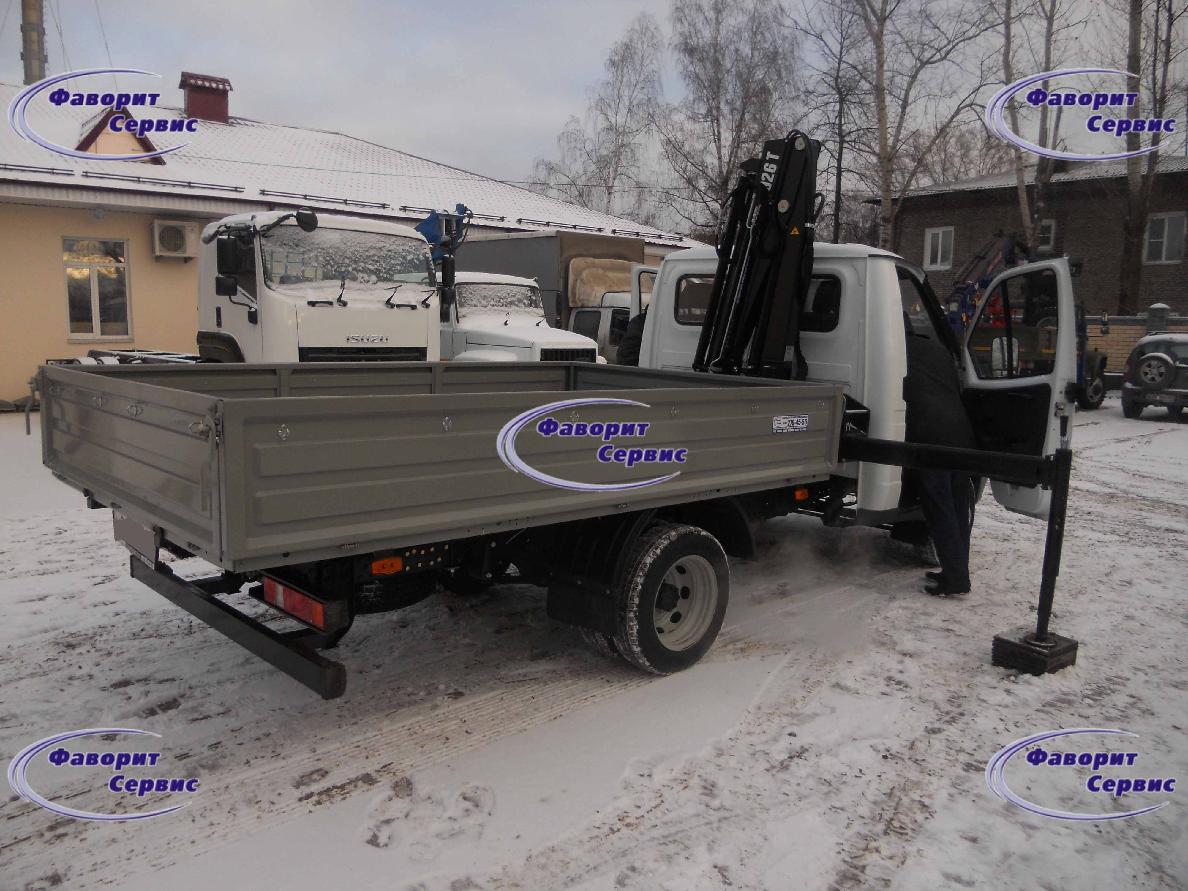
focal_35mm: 27
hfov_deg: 65.3
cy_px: 446
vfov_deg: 51.4
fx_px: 927
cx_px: 594
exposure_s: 1/320
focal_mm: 4.9
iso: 80
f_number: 3.2
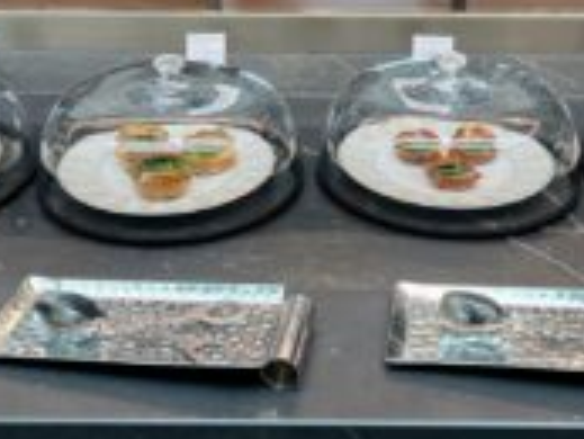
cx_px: 290
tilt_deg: -22.6
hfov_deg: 35.5
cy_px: 74
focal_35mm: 54
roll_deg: -0.5
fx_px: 912
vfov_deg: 26.5
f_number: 1.6
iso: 80
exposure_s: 1/120
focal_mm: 5.1
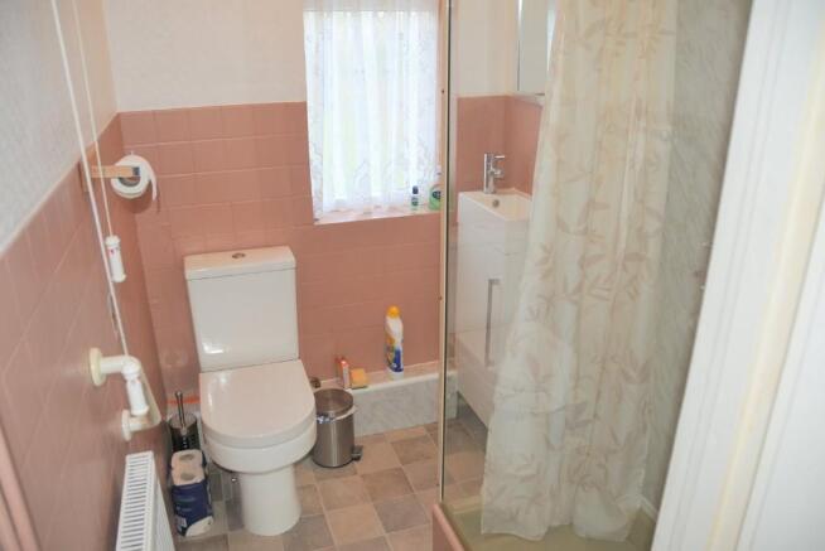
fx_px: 619
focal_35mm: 27
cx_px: 412
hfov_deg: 67.3
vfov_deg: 48.0
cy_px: 276
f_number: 3.5
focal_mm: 18
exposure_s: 1/60
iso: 200
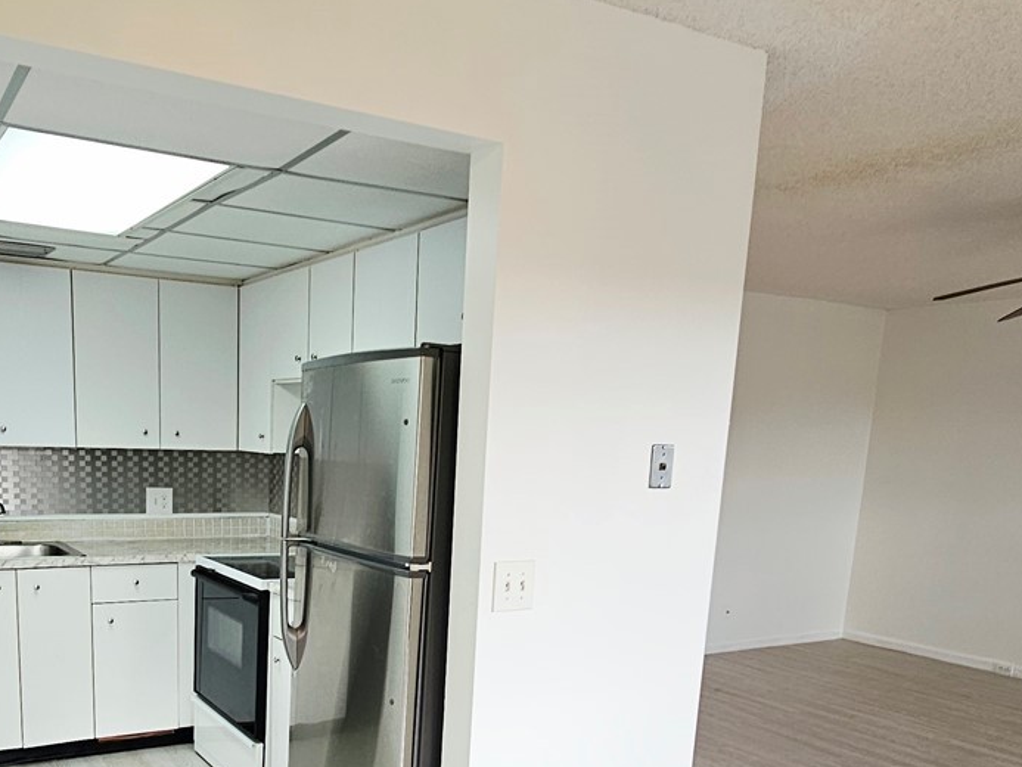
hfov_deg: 58.9
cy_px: 631
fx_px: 886
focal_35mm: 30
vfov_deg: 44.2
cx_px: 360
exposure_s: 1/60
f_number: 2.2
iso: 50
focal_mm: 2.2
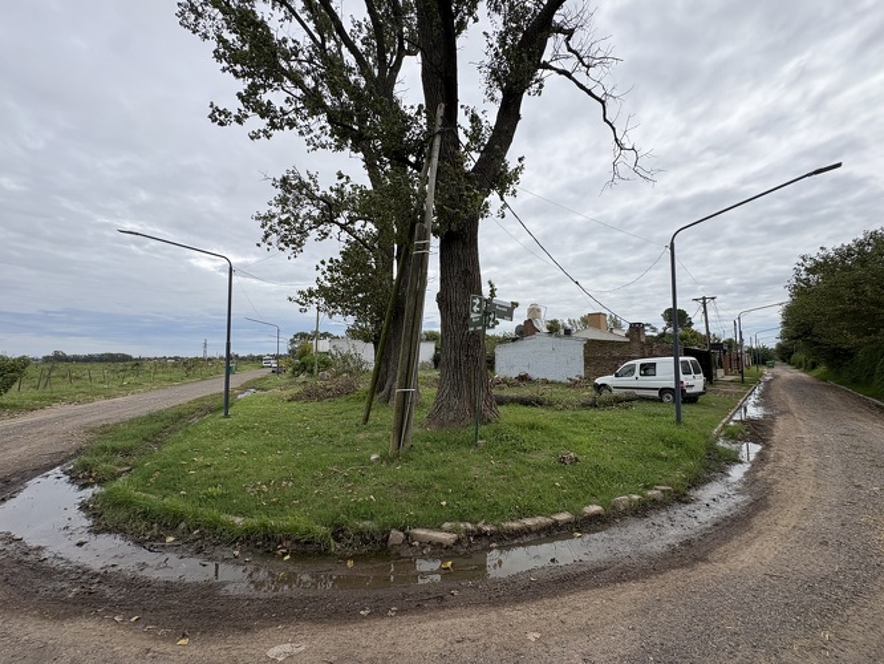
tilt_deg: +5.4
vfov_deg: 85.7
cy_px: 332
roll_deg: +0.3
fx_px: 358
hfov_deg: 102.0
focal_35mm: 14
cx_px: 442
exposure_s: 1/1637
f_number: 2.2
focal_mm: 2.22
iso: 50
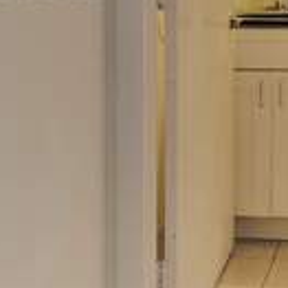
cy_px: -13
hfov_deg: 21.3
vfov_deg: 21.3
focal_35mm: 78
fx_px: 734
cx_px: 299
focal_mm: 6.7
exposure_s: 1/120
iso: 250
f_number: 1.8
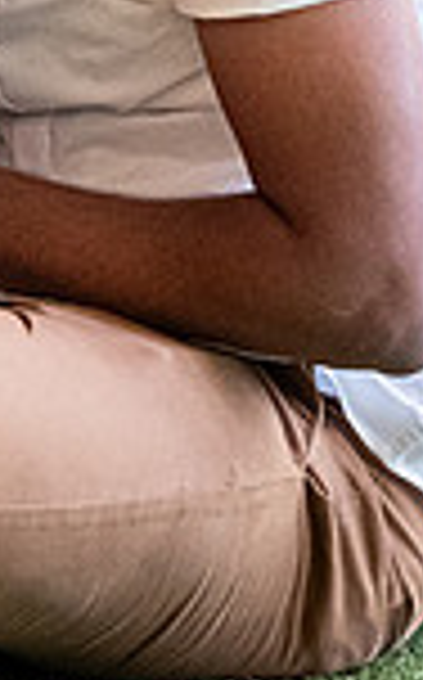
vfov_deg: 6.8
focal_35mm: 309
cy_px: -158
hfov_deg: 4.1
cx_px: -674
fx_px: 5716
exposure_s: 1/125
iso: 3200
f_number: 2.8
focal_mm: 50
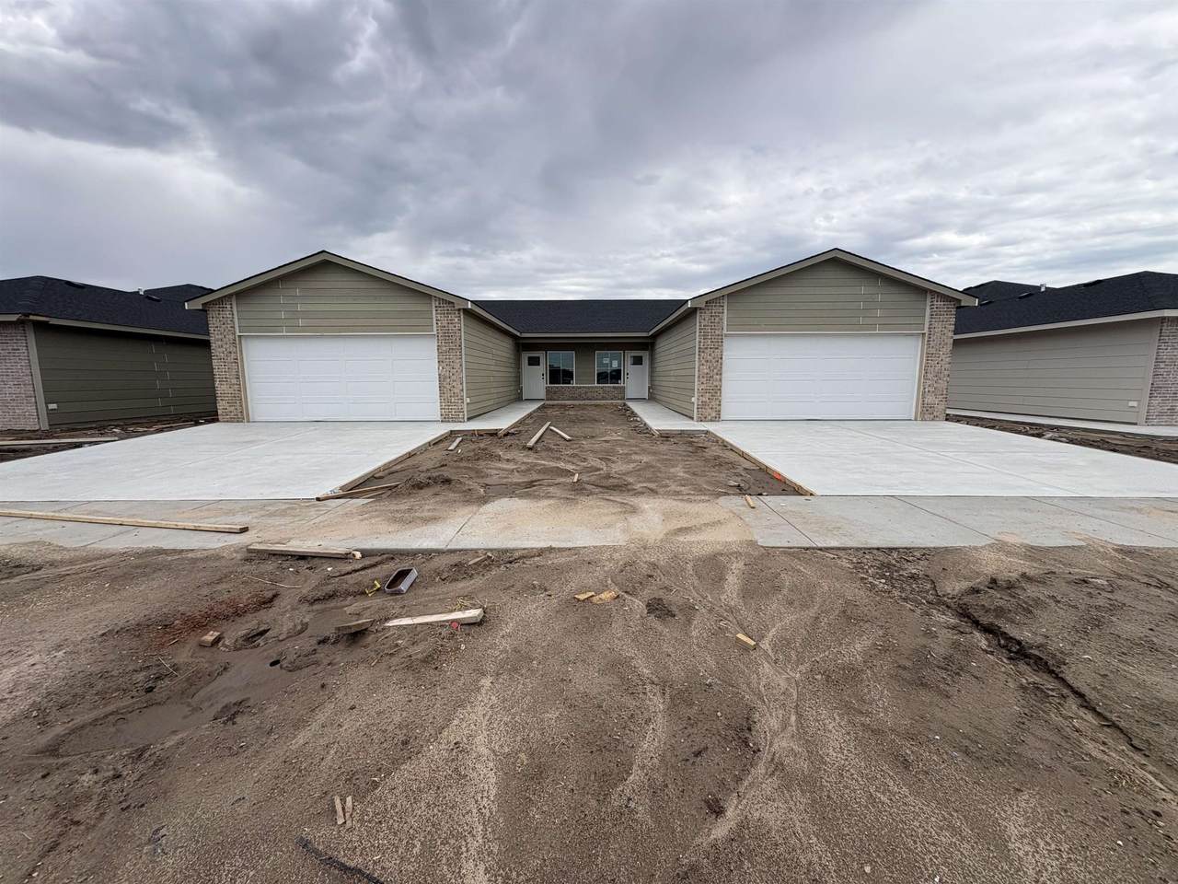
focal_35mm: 14
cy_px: 442
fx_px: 476
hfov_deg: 102.1
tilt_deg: -5.5
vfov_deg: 85.7
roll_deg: +1.2
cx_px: 589
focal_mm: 2.22
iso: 50
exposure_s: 1/1709
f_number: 2.2
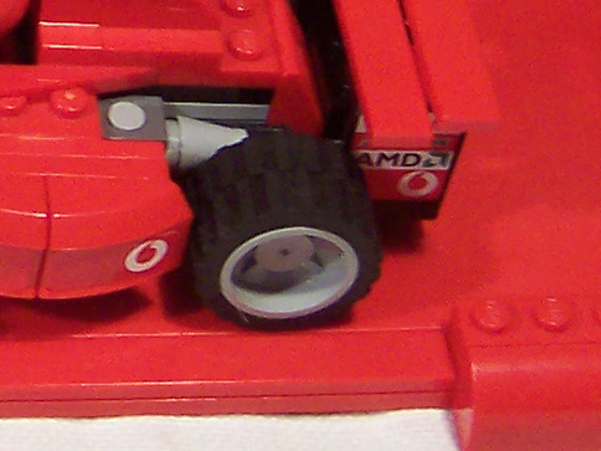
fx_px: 2622
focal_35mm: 151
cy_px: -159
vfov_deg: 9.6
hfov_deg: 12.6
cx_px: -188
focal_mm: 5.6
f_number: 2.8
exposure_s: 1/30
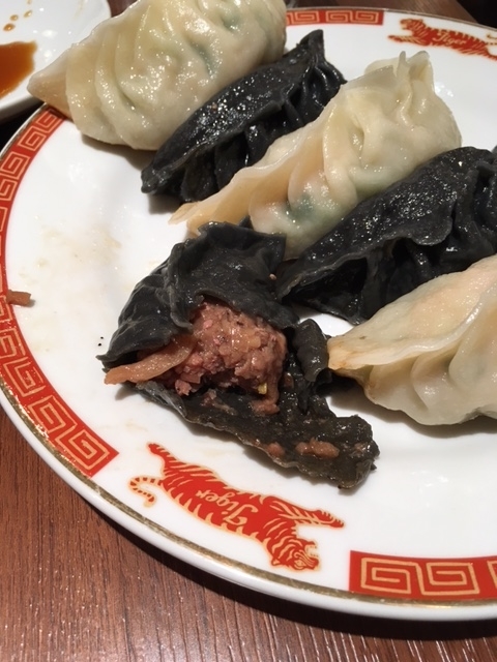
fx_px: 555
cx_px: 248
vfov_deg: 61.7
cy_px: 331
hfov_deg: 48.2
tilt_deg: -52.8
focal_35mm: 29
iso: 40
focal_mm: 4.15
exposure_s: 1/30
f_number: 2.2
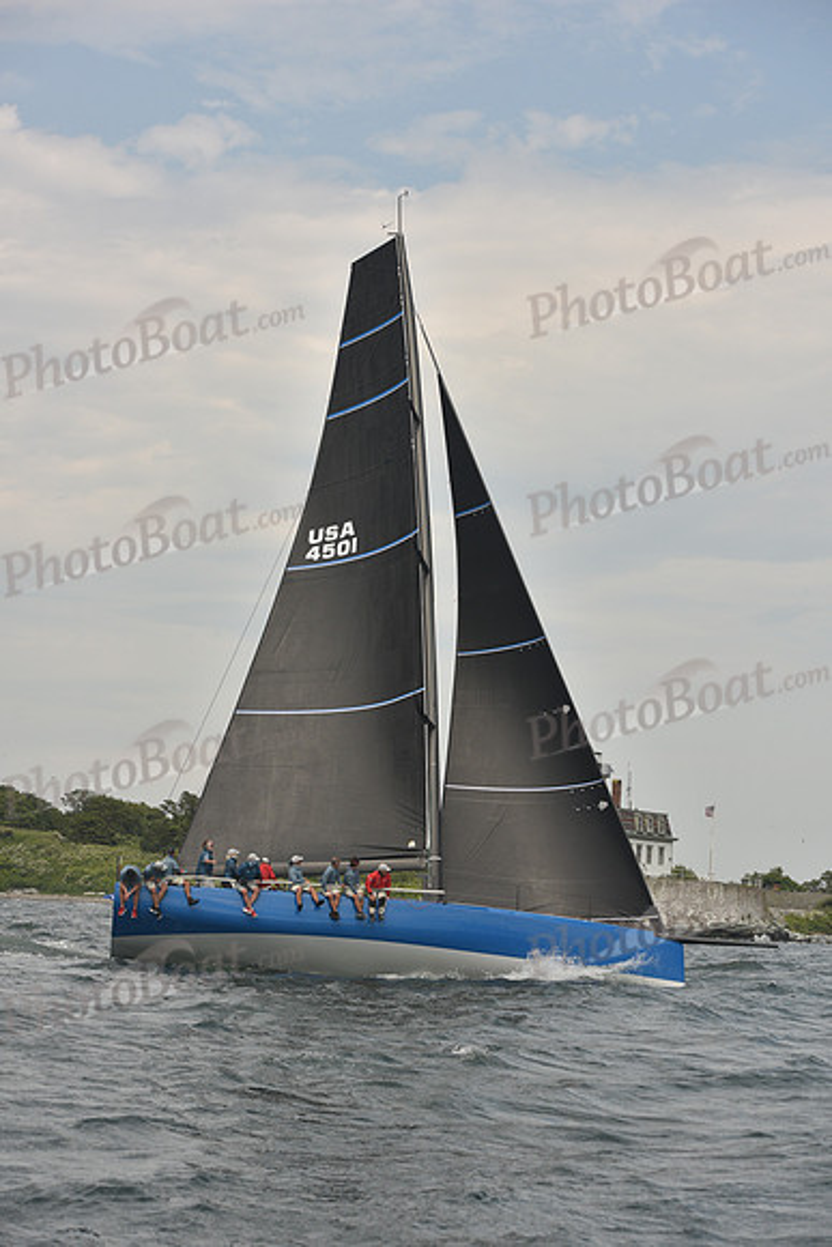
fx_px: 2425
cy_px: 624
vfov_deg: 28.8
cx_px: 416
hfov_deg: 19.5
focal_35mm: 70
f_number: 6.3
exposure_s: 1/640
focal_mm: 70
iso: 250
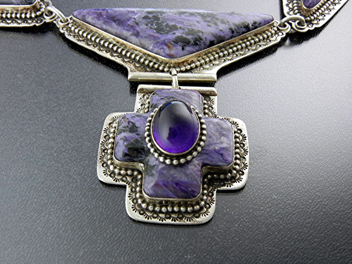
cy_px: 132
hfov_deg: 42.1
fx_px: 458
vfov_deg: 32.2
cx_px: 176
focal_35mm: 45
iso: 400
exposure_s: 1/18
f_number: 3.8
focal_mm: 8.1
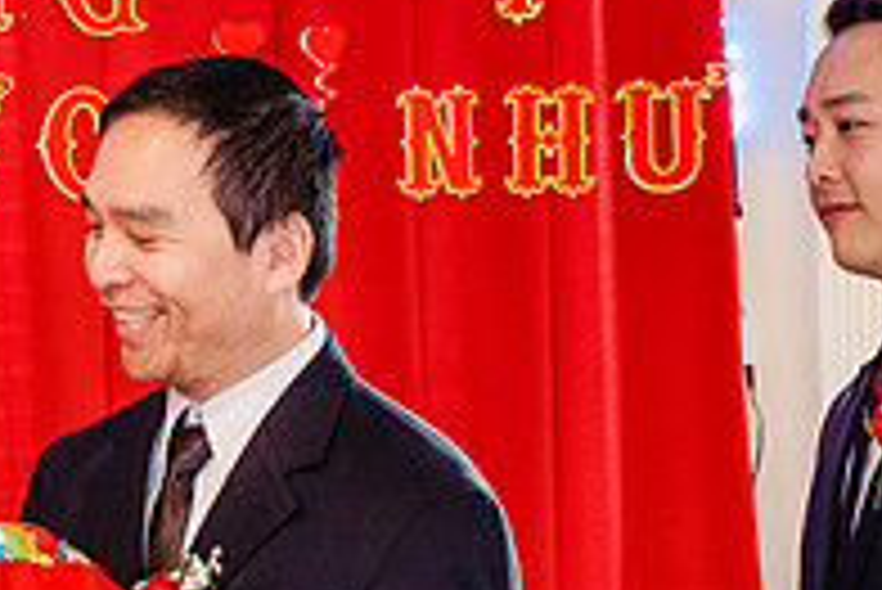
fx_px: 4707
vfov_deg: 7.2
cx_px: -251
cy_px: 469
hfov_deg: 10.5
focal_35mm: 192
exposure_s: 1/125
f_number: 4
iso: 1600
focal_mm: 51
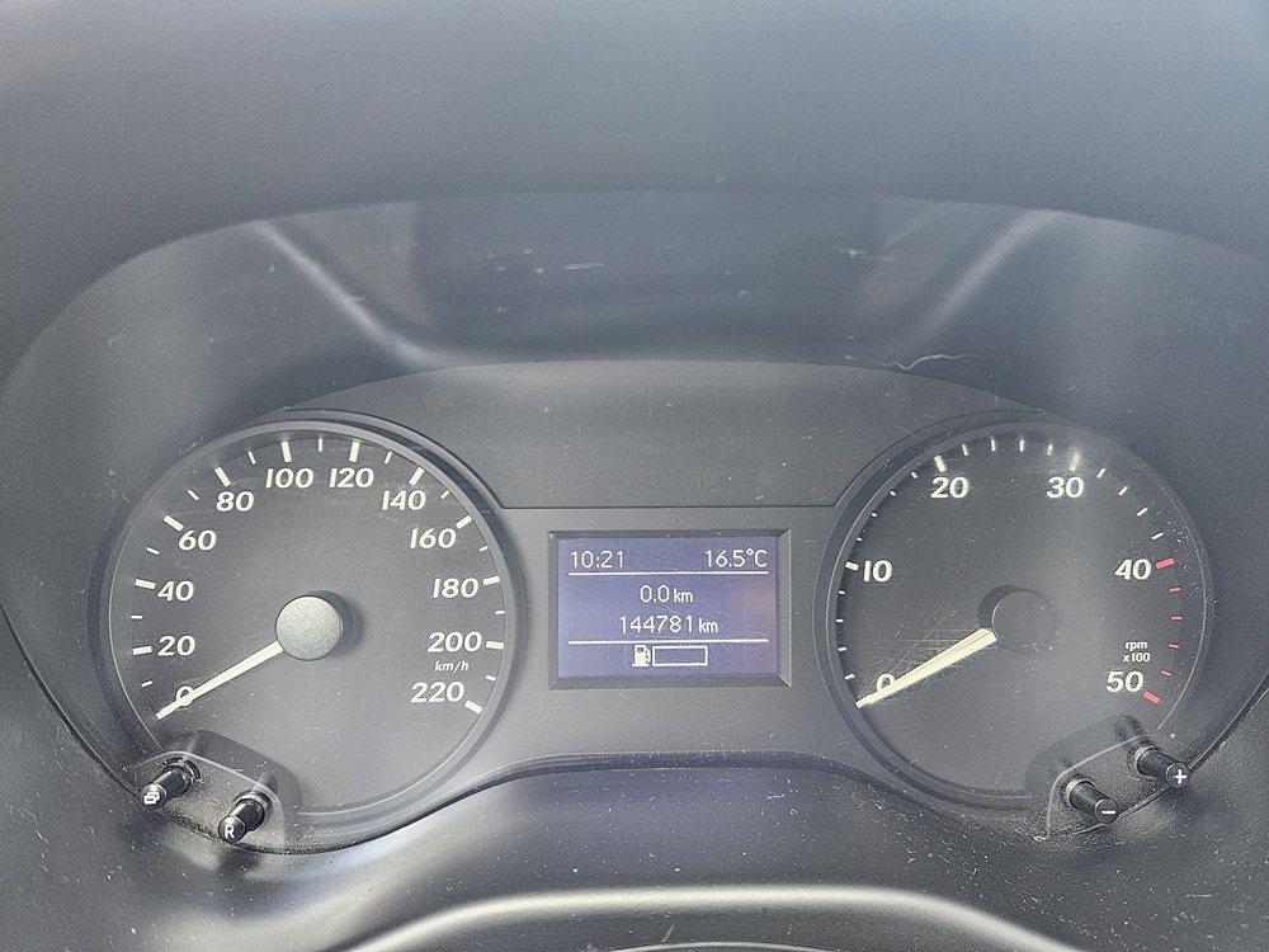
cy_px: 476
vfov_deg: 58.9
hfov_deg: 73.9
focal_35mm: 23
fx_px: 843
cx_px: 634
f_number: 1.8
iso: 500
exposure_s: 1/100
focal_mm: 5.4
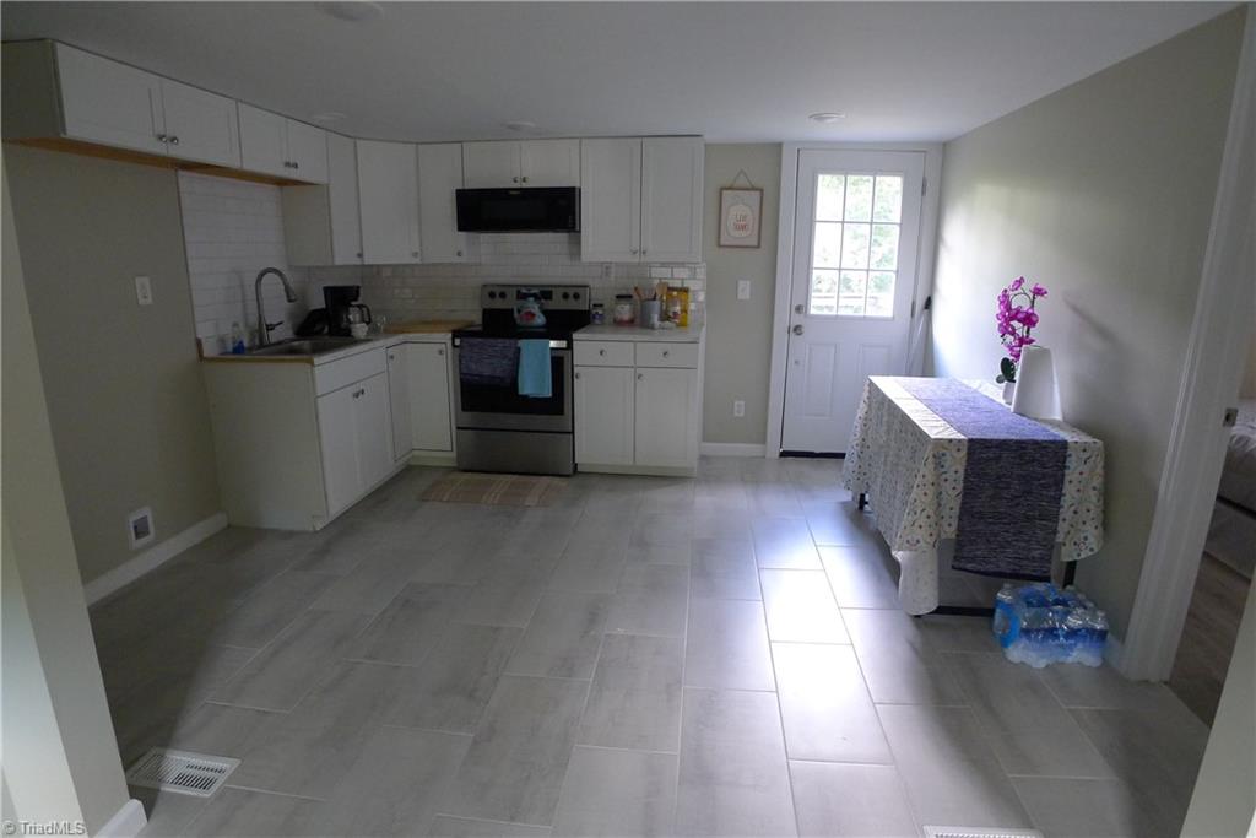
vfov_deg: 53.1
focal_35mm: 24
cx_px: 628
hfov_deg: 73.7
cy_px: 419
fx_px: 837
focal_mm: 5.1
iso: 400
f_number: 2
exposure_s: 1/25
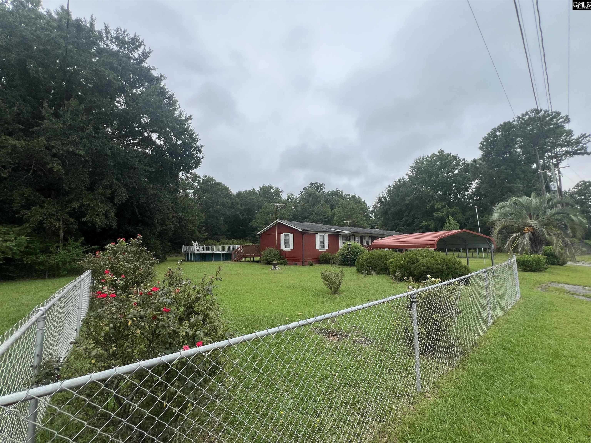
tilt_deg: +5.9
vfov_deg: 89.9
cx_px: 296
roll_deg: +0.5
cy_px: 222
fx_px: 222
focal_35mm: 13
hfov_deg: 106.2
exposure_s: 1/951
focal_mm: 1.57
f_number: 1.8
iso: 32
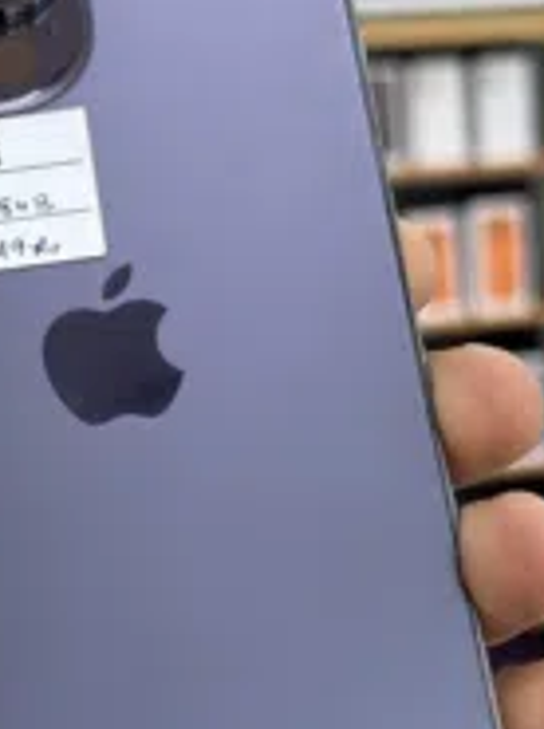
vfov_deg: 18.8
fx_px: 2187
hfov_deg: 14.1
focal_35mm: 104
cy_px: 524
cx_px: 91
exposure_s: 1/360
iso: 64
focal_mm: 6.76
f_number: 1.78
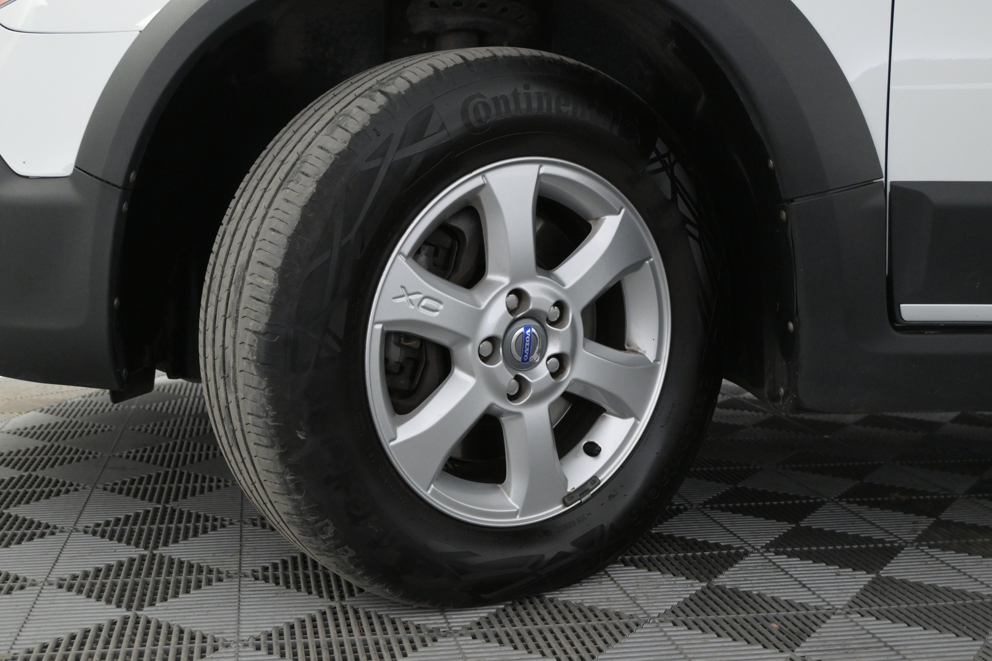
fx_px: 1137
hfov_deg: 47.2
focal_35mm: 41
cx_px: 496
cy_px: 330
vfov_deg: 32.4
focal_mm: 27.5
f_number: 5
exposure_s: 1/100
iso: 2500
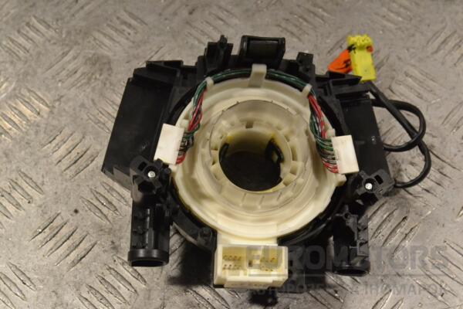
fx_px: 772
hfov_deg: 33.4
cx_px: 232
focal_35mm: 60
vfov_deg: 22.6
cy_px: 154
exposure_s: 1/400
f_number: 10
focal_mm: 40
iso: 3200
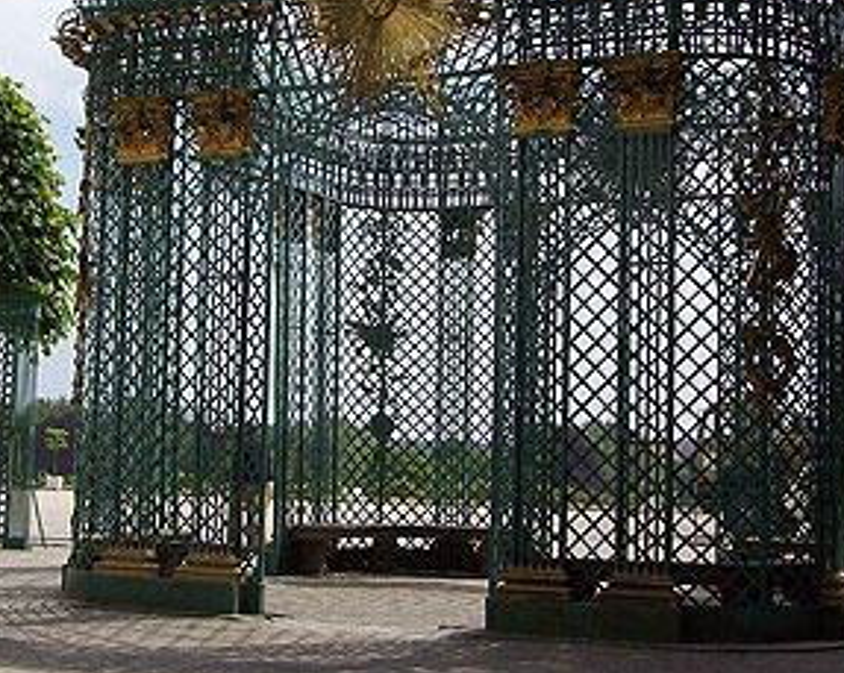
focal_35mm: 69
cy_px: 217
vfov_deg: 22.0
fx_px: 1722
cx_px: 323
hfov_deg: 27.5
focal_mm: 7.6
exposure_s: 1/585
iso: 80
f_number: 5.4
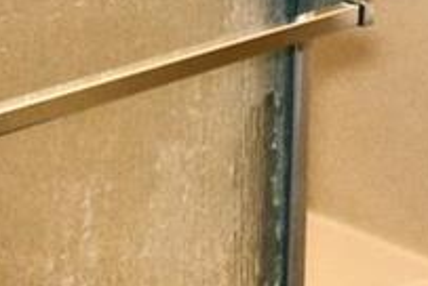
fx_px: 1405
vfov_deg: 10.6
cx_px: 489
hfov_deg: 16.7
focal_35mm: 118
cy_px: -303
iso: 220
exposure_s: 1/30
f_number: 4.5
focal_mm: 10
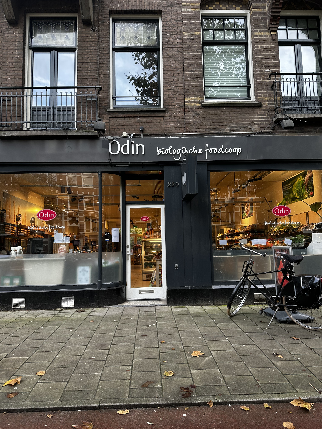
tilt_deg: +7.3
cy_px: 214
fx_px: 298
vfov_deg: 71.6
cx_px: 161
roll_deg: +0.6
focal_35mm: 24
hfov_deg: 56.8
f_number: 1.78
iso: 100
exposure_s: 1/121
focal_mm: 6.86
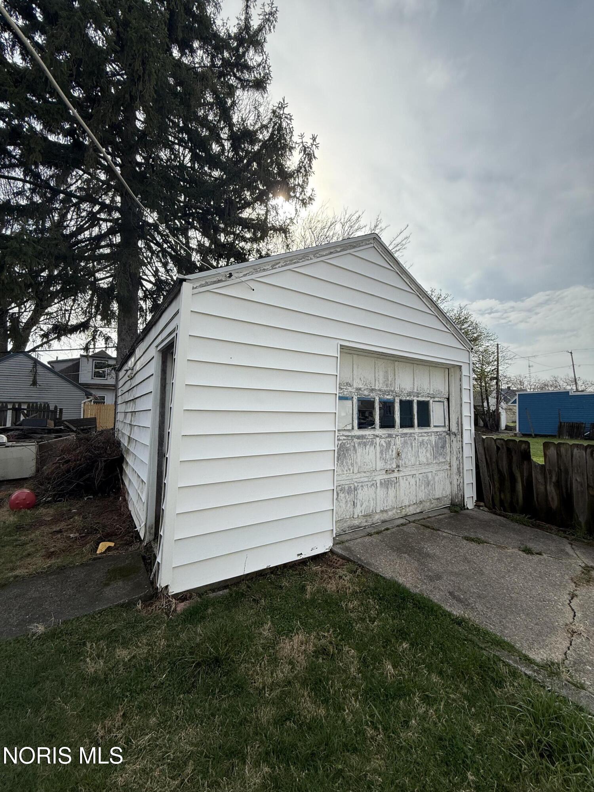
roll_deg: +1.1
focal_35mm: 14
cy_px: 396
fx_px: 320
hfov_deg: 85.7
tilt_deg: +7.5
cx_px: 297
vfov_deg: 102.1
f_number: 2.2
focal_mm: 2.22
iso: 50
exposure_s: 1/1745
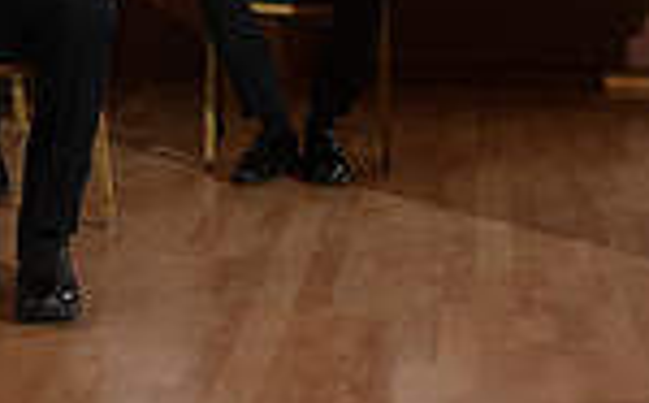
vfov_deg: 11.9
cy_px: -141
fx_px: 1871
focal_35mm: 106
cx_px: 105
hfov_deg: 19.4
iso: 1000
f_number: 4
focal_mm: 24
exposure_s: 1/200
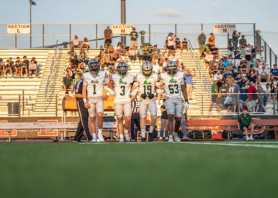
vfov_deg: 16.5
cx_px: 139
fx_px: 686
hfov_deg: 22.9
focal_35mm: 87
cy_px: 99
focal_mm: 82
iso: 500
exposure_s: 1/2000
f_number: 2.8
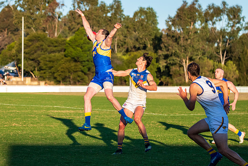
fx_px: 1226
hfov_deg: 11.5
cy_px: 68
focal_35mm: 178
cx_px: 101
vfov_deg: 7.7
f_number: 6.3
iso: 1000
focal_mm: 150
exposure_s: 1/2500
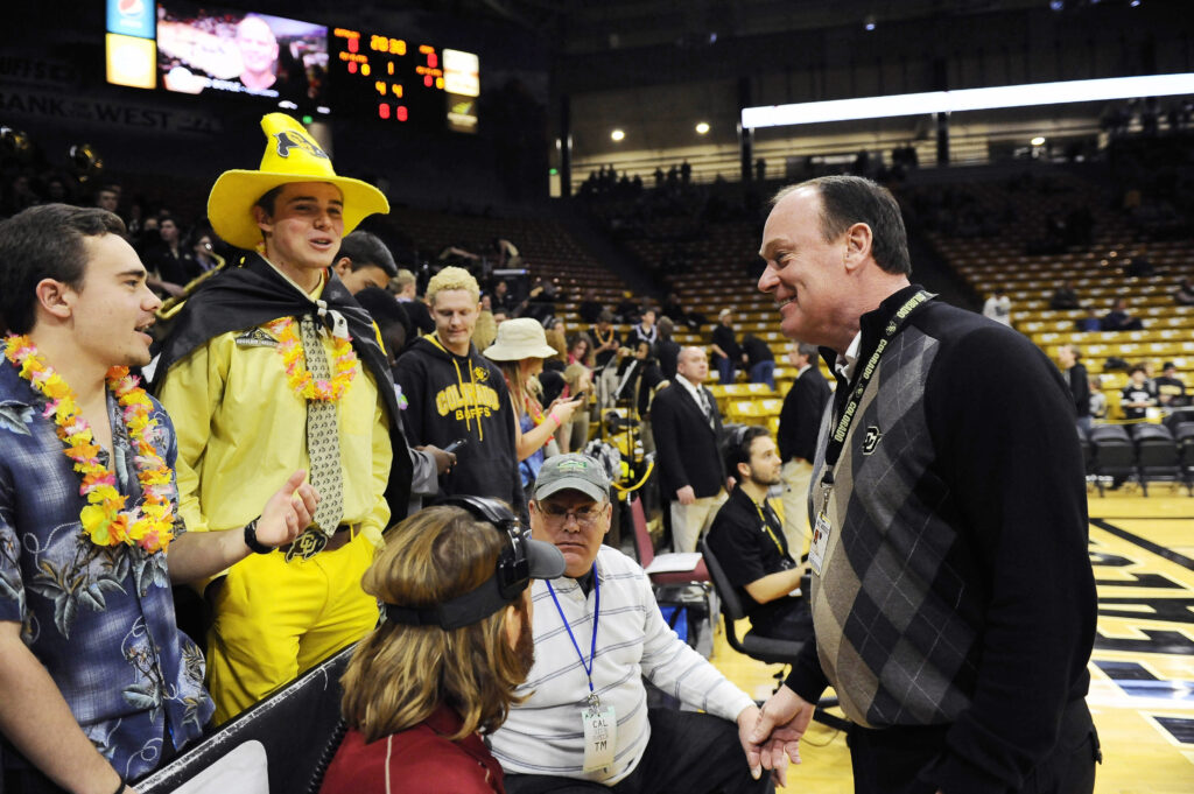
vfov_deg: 53.1
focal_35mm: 24
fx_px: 795
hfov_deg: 73.8
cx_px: 597
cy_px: 397
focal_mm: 24
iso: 3200
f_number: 3.2
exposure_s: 1/800
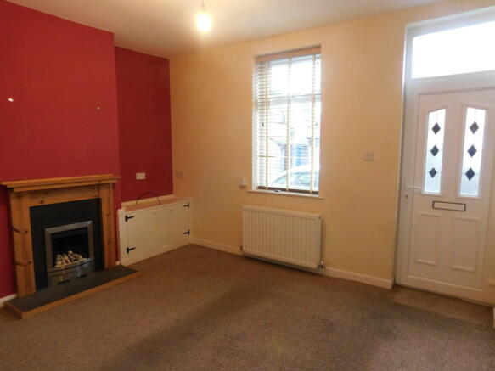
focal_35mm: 23
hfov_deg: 73.9
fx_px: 329
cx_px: 248
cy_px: 186
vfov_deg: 58.9
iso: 360
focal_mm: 4
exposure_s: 1/30
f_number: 3
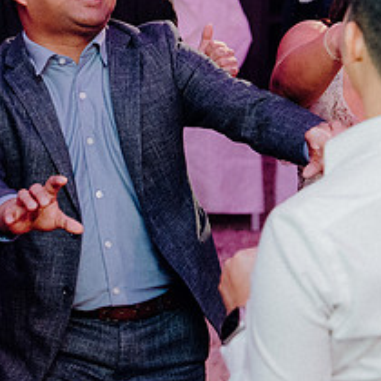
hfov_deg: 8.0
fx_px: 2715
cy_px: 101
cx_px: 91
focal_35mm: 218
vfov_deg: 8.0
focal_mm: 62
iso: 3200
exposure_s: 1/160
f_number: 3.5
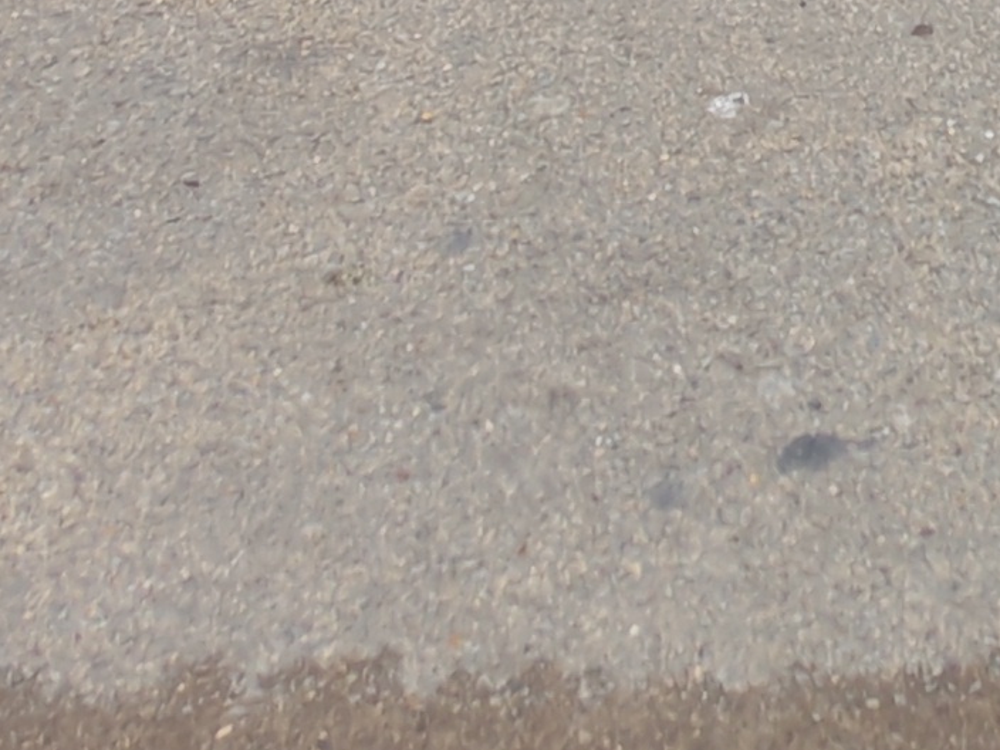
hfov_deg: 12.3
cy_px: -1183
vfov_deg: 8.5
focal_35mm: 157
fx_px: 4535
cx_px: 1239
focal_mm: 6.12
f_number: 1.9
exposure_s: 1/300
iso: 50
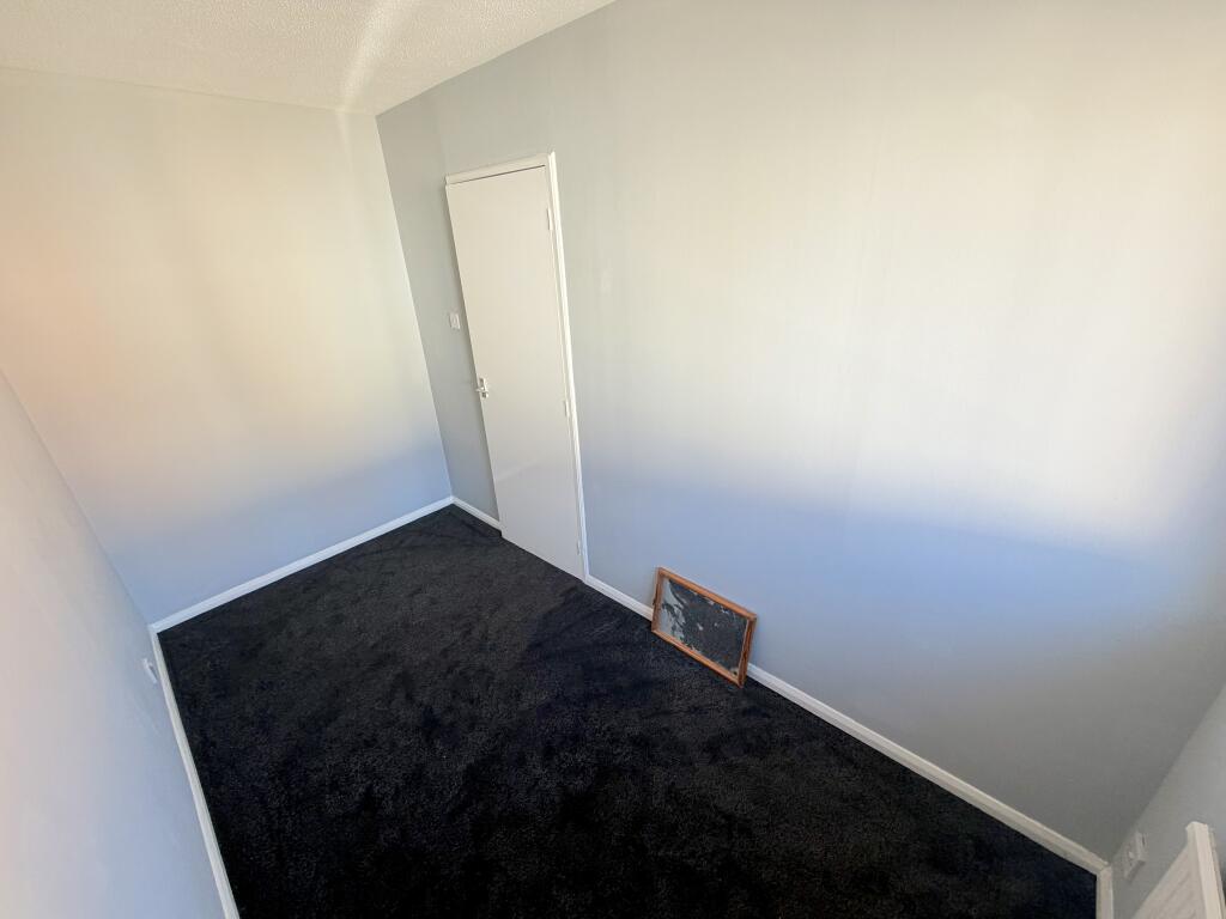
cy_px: 460
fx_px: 496
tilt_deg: -24.6
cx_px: 613
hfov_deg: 102.1
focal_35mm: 14
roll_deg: +3.7
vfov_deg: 85.7
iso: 125
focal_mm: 2.22
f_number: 2.2
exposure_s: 1/121
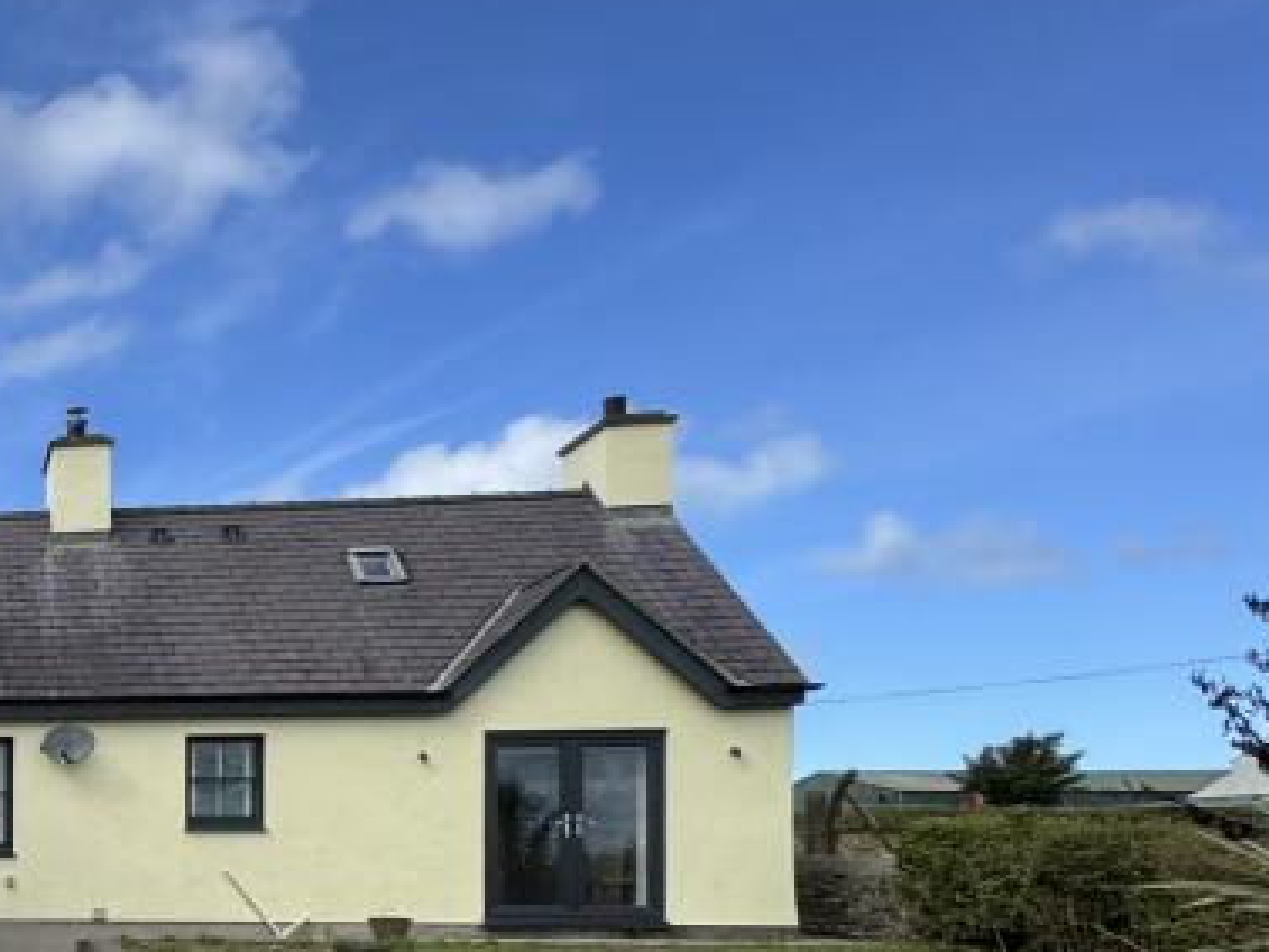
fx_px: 1393
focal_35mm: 38
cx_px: -310
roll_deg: -0.1
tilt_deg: +0.9
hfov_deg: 36.0
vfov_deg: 35.3
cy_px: 871
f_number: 2.2
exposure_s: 1/1370
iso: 50
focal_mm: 2.22
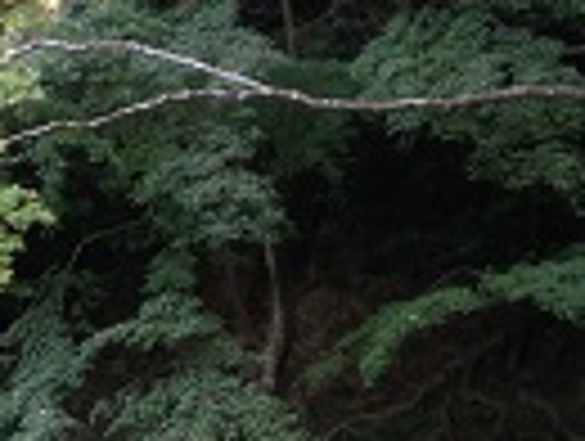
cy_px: 558
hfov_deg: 12.1
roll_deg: +0.5
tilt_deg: -1.9
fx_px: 2743
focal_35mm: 162
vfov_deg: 9.1
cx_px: 36
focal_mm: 4.12
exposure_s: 1/24
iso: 50
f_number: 2.4
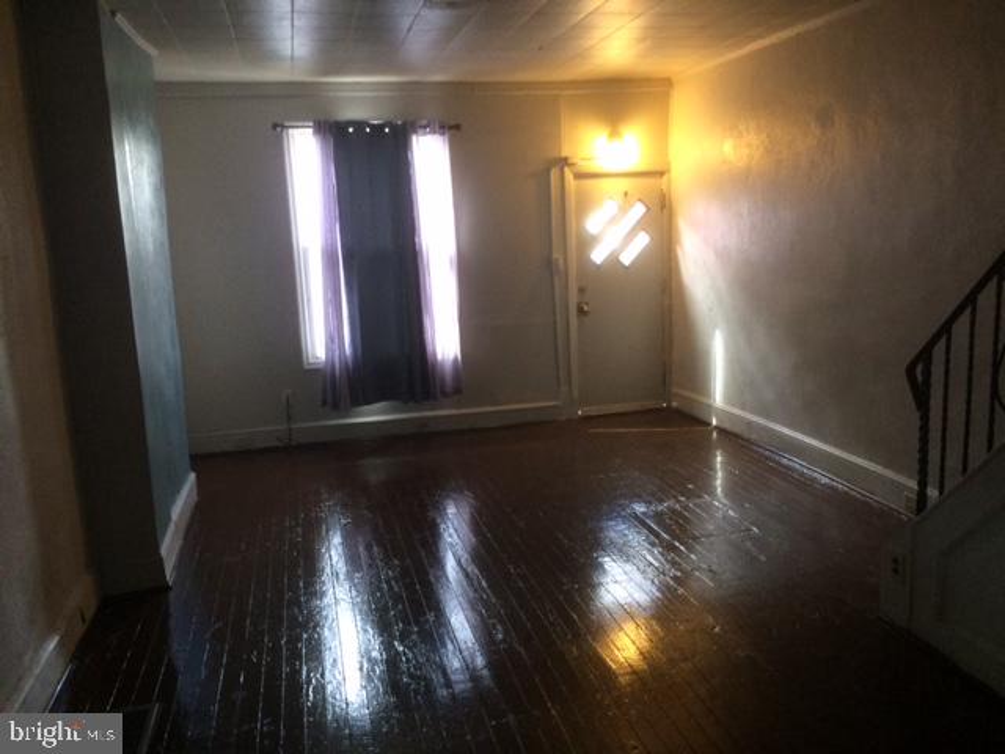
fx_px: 842
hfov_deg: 61.7
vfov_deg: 48.2
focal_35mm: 29
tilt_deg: -12.1
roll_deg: +1.1
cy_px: 377
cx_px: 502
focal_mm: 4.15
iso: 160
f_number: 2.2
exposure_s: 1/30
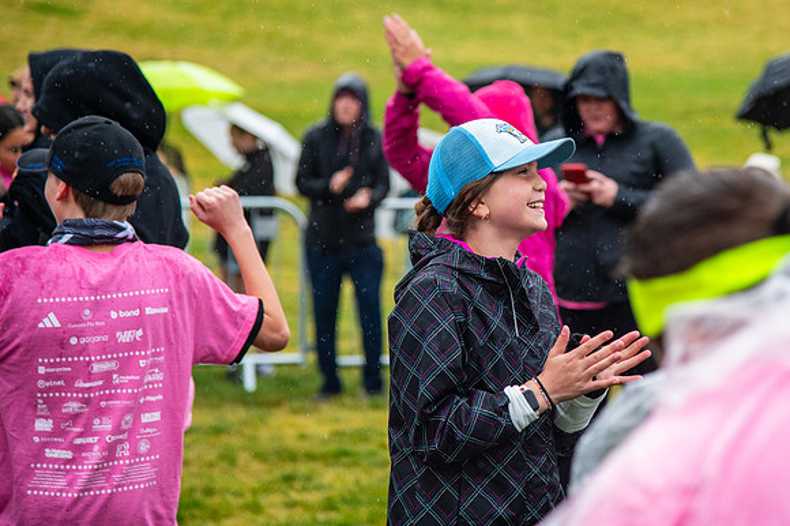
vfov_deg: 10.0
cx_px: 475
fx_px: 3013
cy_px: 182
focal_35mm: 137
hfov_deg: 14.9
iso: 2000
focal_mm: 105
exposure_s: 1/1250
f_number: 4
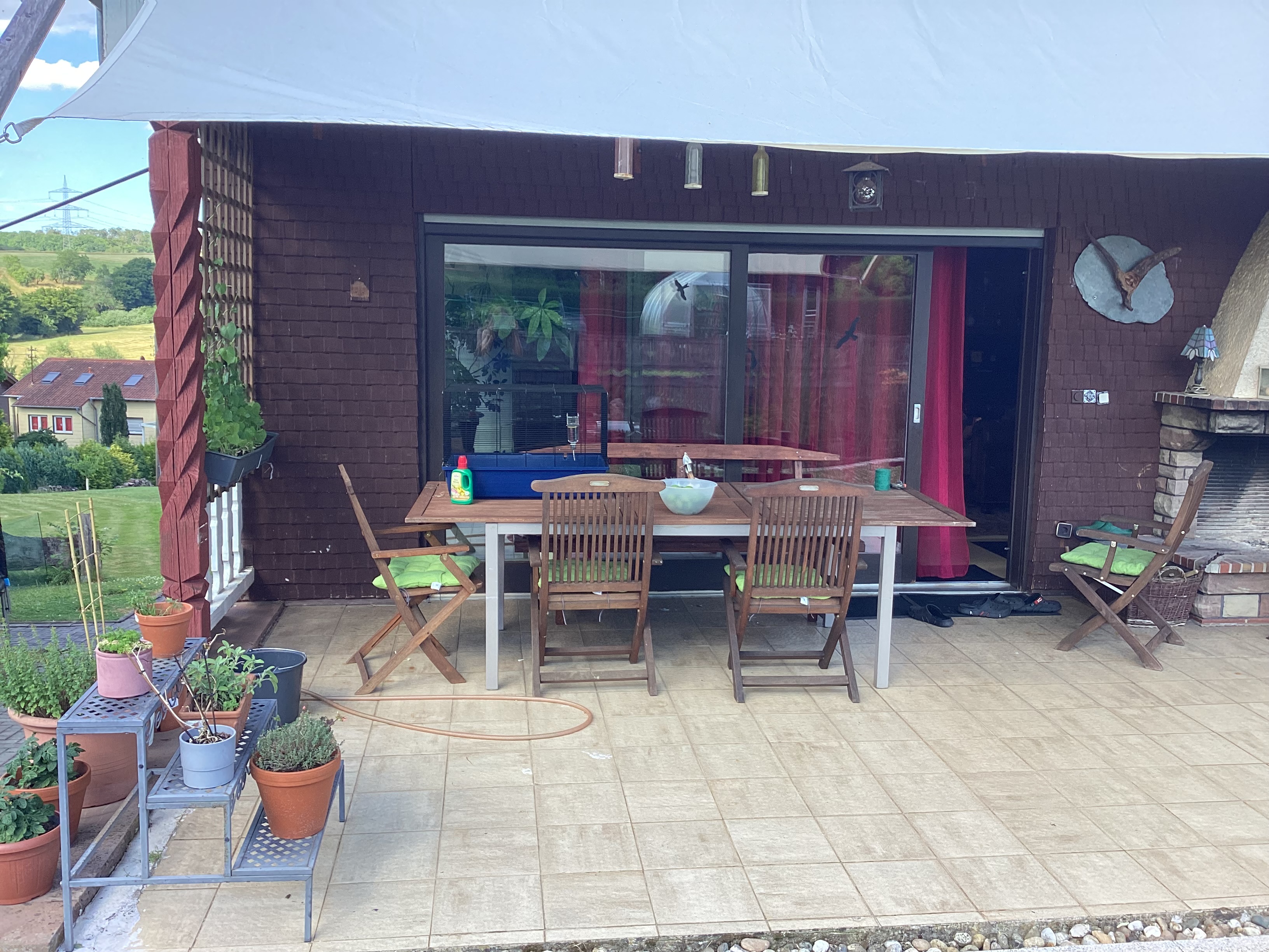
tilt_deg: -9.7
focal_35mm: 31
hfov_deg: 58.4
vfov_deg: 45.4
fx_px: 1136
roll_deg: +0.6
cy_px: 476
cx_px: 634
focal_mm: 3.3
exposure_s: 1/120
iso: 25
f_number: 2.4
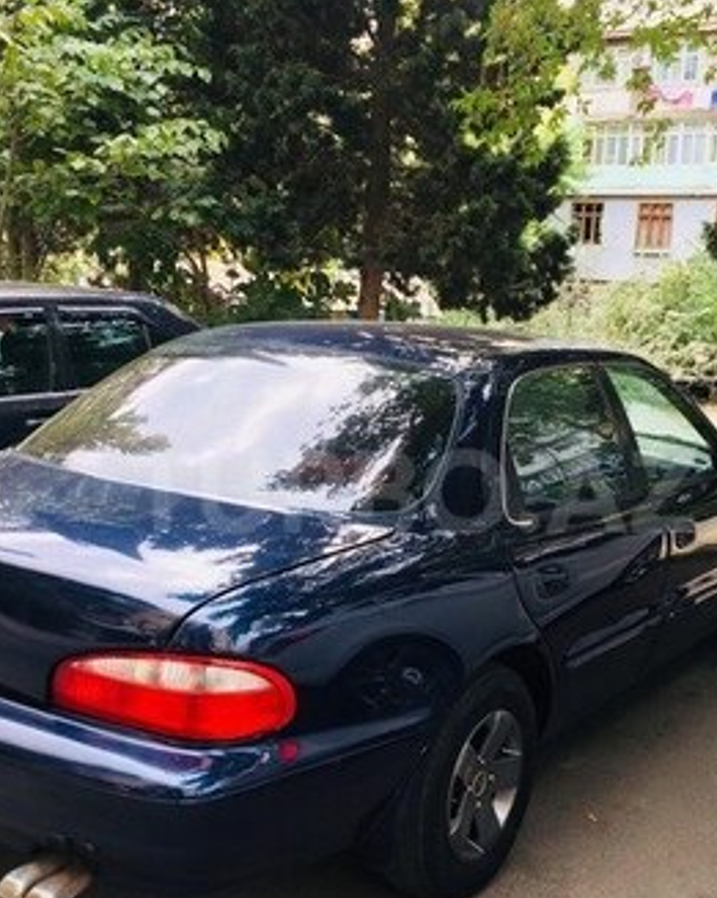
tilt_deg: -12.4
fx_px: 1142
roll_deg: -2.1
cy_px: 492
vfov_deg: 42.9
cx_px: 412
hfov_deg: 34.8
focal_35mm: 43
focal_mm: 4.15
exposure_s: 1/100
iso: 50
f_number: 2.2
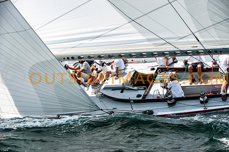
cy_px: 76
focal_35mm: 80
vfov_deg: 17.0
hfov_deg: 25.4
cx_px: 114
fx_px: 509
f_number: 5
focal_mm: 80
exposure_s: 1/3200
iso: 320
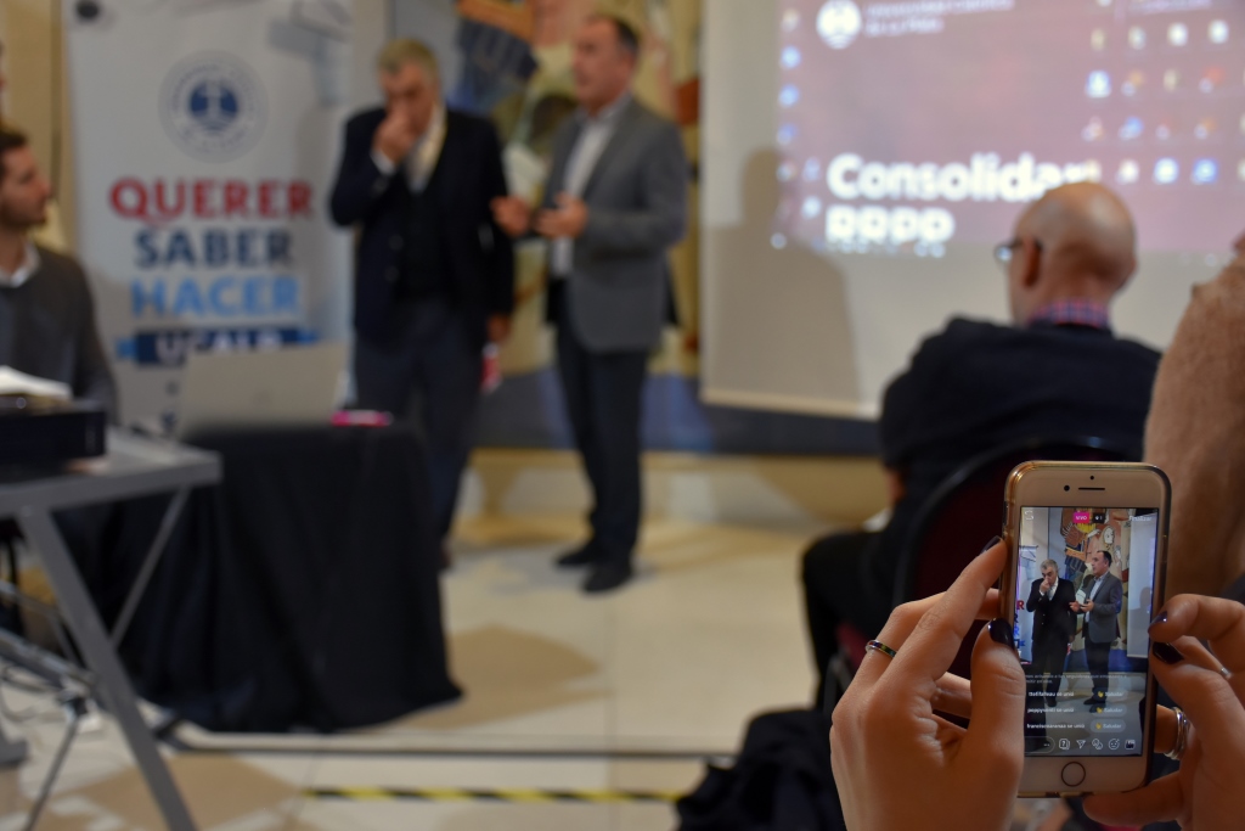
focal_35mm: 48
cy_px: 416
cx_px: 622
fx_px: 1660
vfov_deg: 28.1
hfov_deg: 41.1
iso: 800
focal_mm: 32
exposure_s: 1/60
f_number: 4
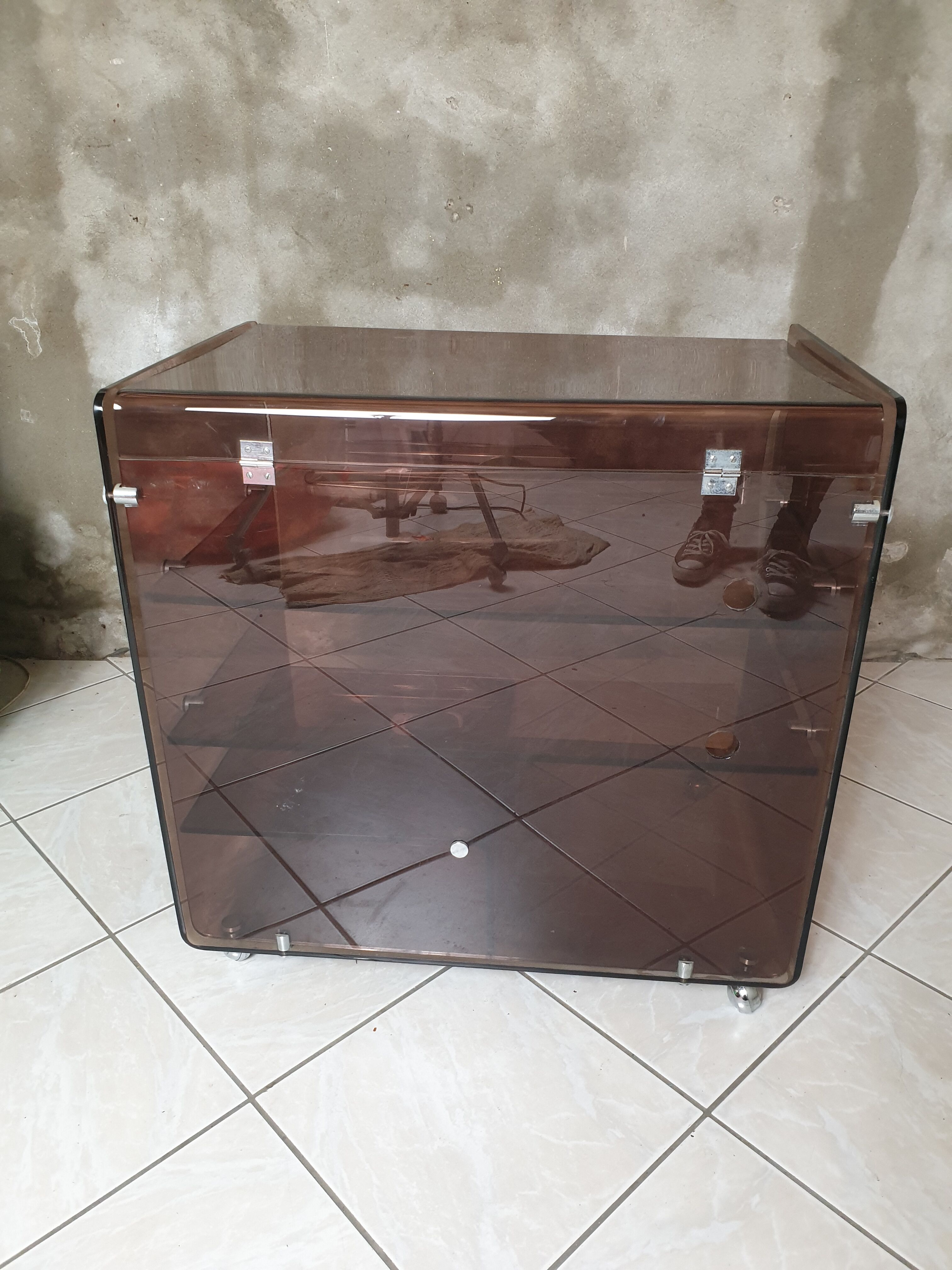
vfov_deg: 67.3
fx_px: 953
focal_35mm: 26
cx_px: 476
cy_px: 635
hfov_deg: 53.1
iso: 250
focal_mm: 4.3
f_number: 2.4
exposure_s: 1/50
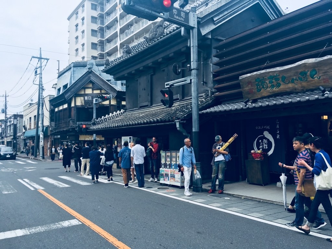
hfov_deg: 61.7
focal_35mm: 29
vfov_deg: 48.2
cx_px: 166
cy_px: 124
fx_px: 278
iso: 25
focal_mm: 4.15
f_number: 2.2
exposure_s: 1/208
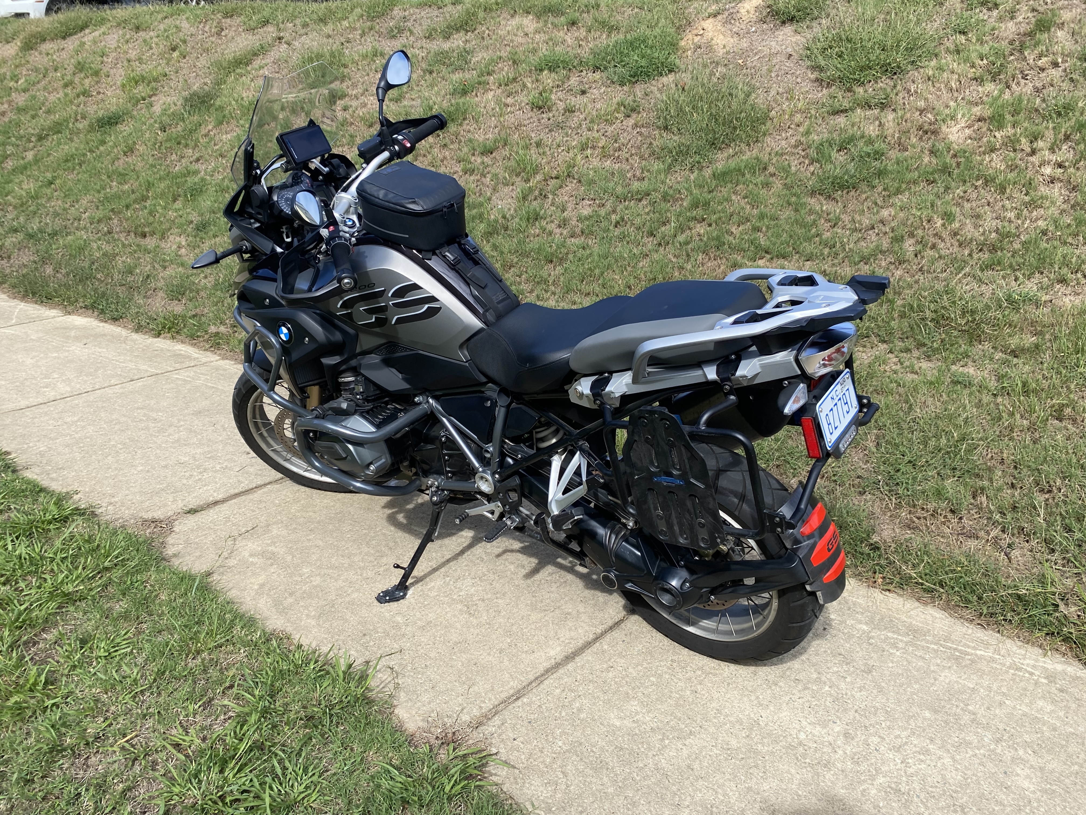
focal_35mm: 26
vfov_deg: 53.1
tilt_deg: -19.7
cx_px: 543
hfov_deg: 67.3
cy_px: 408
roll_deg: -2.5
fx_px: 816
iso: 32
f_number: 1.8
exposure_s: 1/1287
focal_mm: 4.25
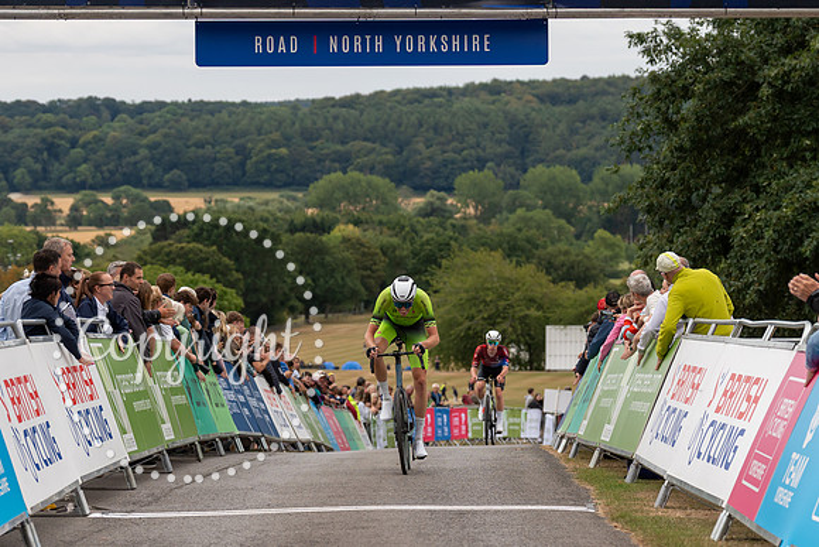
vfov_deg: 10.2
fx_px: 3074
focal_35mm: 135
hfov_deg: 15.2
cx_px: 408
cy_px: 350
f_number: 3.5
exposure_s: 1/1000
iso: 500
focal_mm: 90
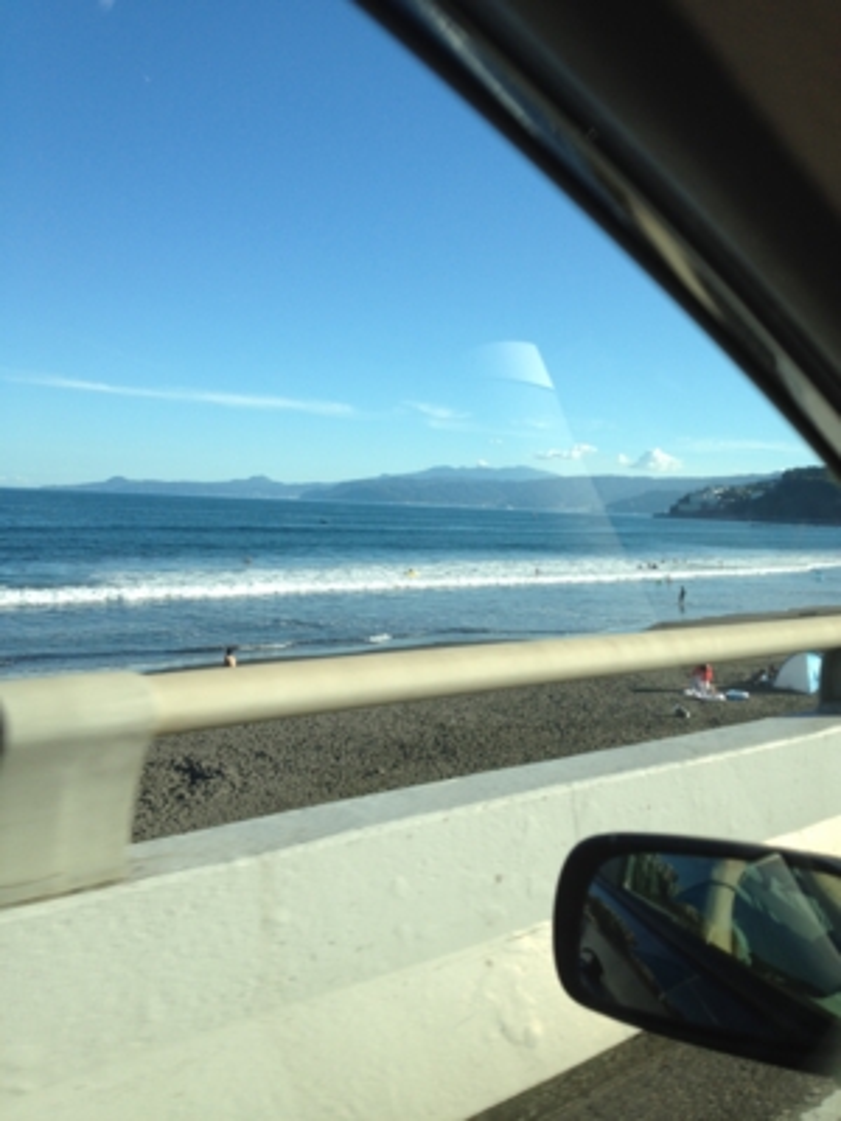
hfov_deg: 40.7
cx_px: 420
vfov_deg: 52.6
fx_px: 1134
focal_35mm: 35
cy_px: 560
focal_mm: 4.28
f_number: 2.4
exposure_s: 1/1004
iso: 64
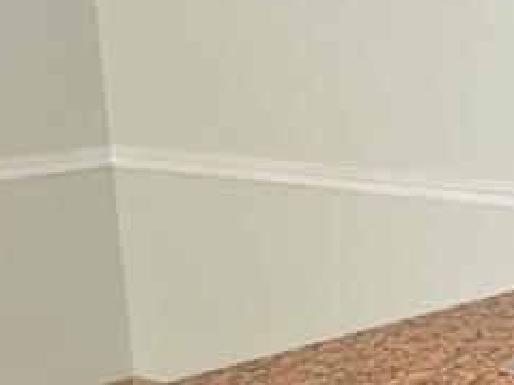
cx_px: 667
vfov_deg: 13.8
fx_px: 1576
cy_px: 361
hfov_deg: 17.4
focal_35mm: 106
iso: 500
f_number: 4
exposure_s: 1/60
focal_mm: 16.5
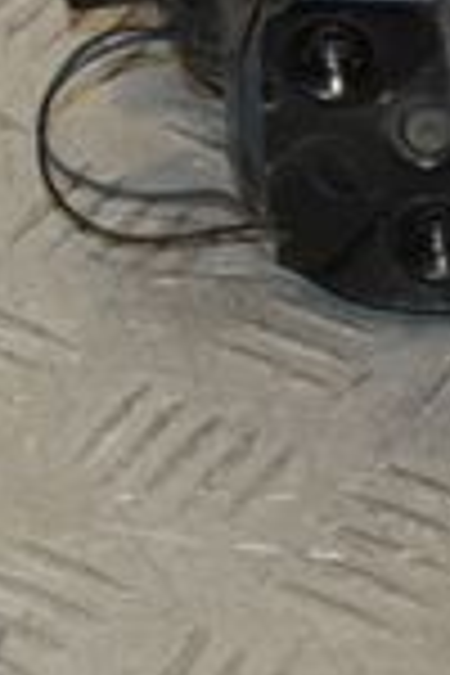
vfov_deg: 8.0
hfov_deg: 5.3
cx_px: 842
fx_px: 4800
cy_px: -90
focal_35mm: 256
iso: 800
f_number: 7.1
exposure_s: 1/200
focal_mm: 40
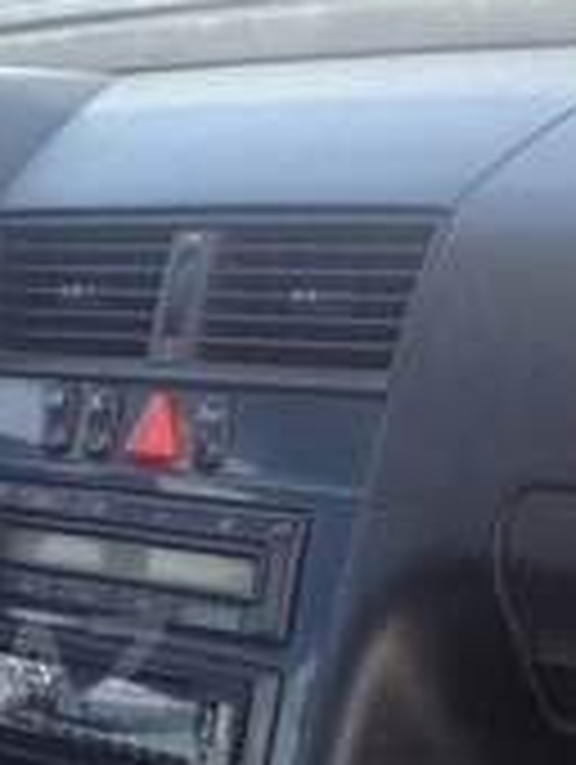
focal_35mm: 102
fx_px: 2257
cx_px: -180
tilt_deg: -20.9
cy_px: 666
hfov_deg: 14.0
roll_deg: +14.1
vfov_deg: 18.9
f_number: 2.4
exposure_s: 1/146
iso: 50
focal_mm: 4.28
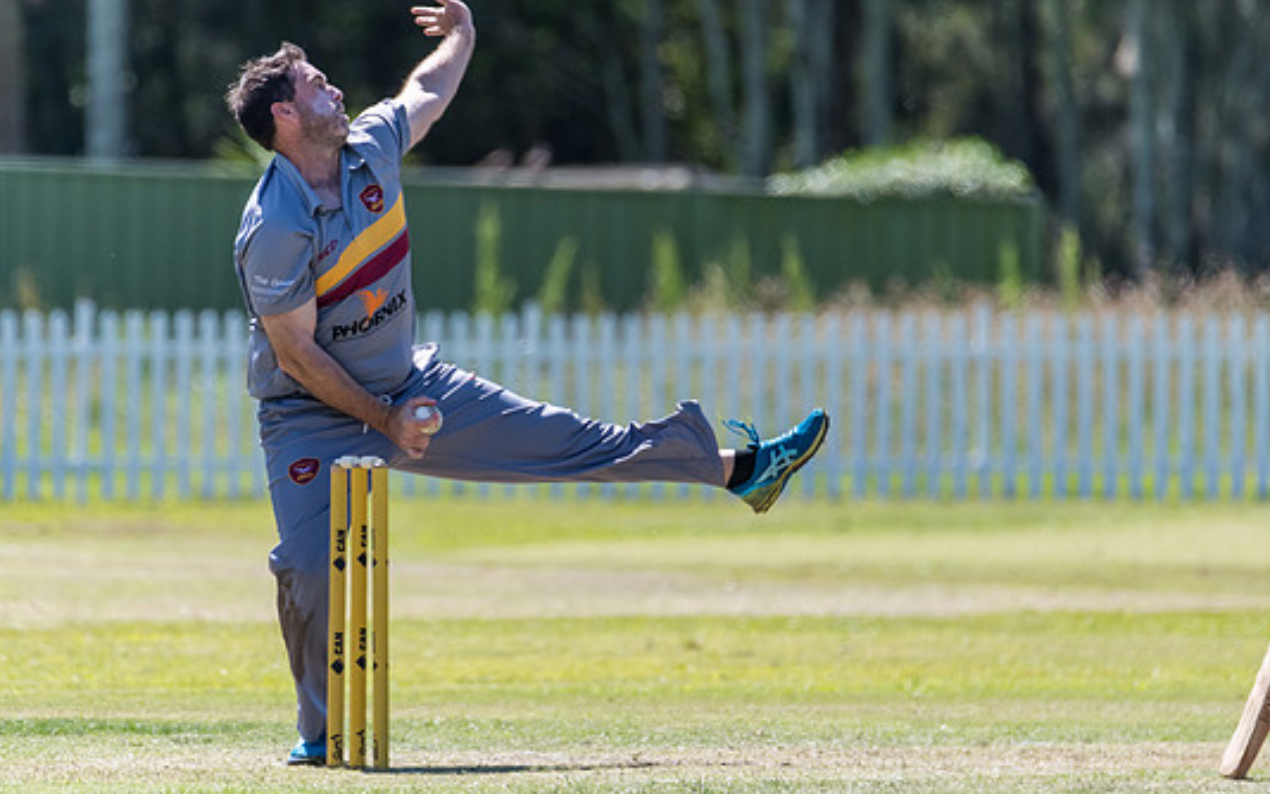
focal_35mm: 789
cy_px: 341
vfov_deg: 1.7
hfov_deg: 2.7
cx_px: 544
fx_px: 27314
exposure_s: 1/2000
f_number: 6.3
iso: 900
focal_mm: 600
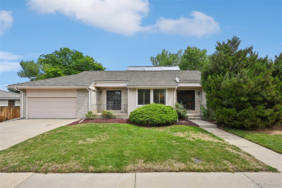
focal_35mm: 14
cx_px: 141
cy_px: 94
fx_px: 110
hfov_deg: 104.3
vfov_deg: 81.2
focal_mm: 14
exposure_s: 1/125
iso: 64
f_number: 8
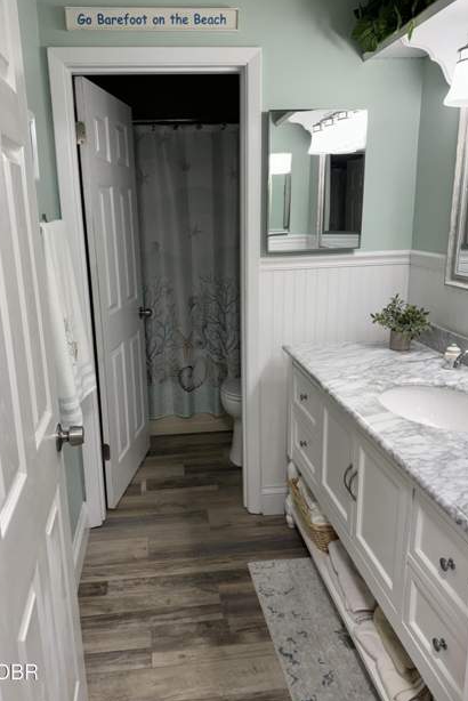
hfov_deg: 49.4
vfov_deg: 69.4
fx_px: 506
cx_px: 201
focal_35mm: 26
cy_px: 340
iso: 160
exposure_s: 1/120
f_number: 1.78
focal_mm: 6.76
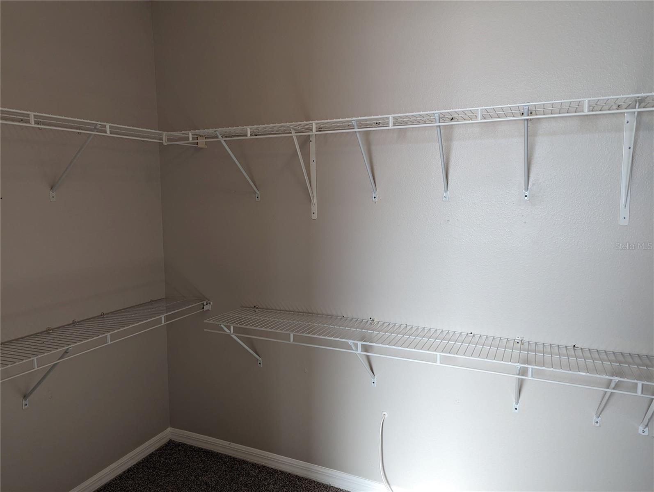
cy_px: 246
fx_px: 454
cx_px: 327
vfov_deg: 56.9
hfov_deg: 71.5
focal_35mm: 24
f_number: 1.85
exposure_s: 1/120
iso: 82
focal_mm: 6.81
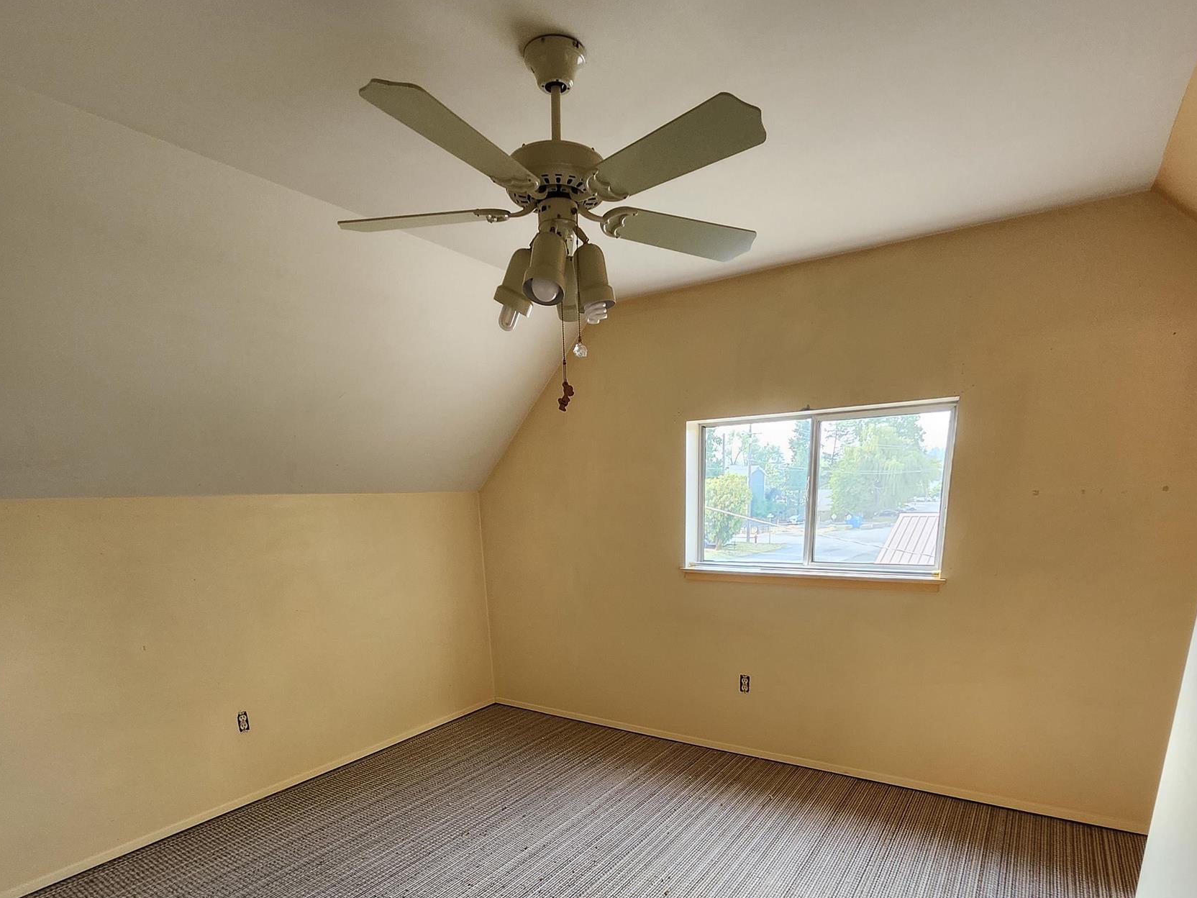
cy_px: 666
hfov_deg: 87.8
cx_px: 603
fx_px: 622
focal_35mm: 18
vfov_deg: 67.4
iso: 125
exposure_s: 1/60
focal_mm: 1.74
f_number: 2.2
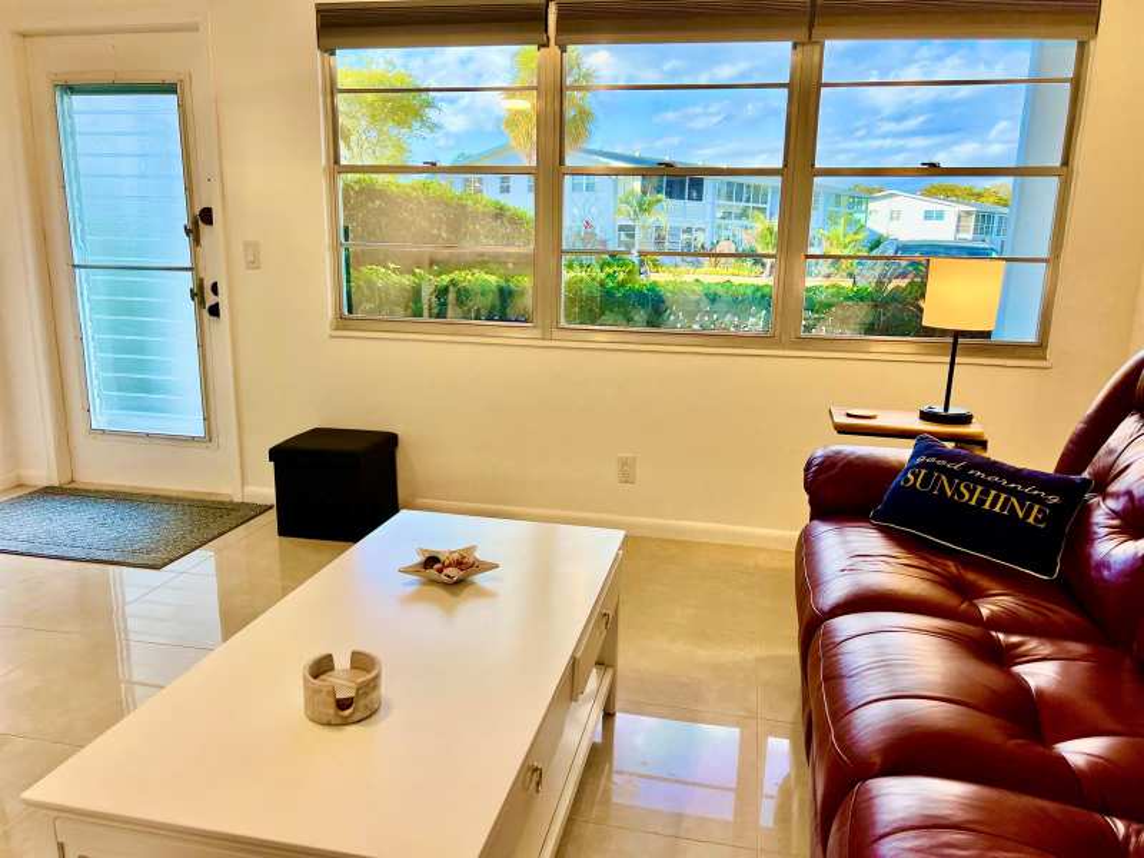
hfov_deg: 67.3
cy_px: 429
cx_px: 572
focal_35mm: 26
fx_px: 859
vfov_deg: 53.1
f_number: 1.5
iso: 80
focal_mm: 5.7
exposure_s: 1/120
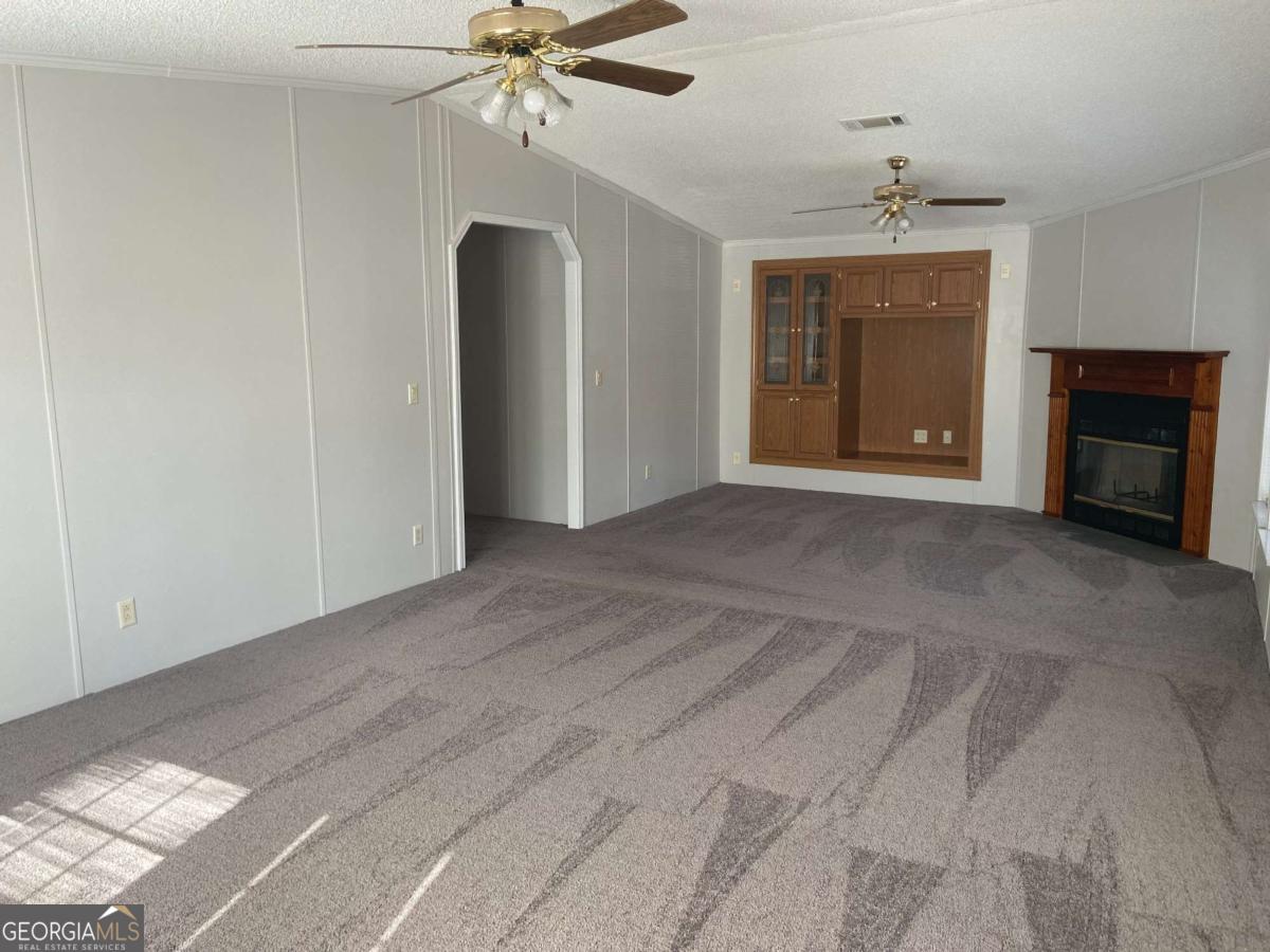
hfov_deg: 67.3
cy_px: 476
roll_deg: +0.9
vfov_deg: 53.1
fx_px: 954
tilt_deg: -6.9
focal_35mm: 26
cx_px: 635
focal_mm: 4.25
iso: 100
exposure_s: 1/121
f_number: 1.8
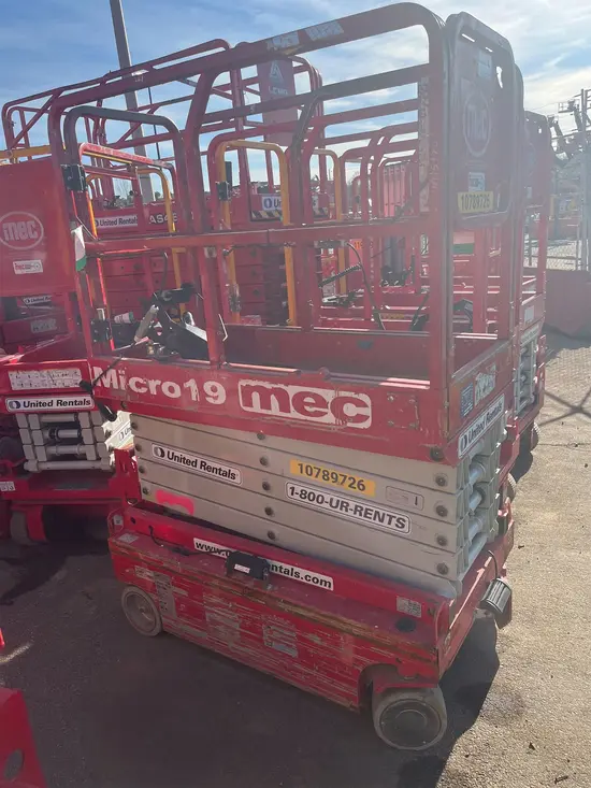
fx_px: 592
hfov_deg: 53.1
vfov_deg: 67.3
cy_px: 394
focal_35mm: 26
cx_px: 296
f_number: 1.6
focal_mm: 5.1
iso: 50
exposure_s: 1/2309
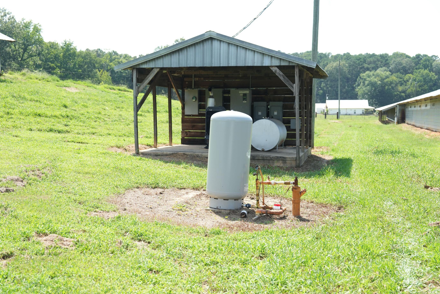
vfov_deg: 28.6
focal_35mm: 47
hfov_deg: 41.9
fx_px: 574
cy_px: 157
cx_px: 213
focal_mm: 43
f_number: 3.5
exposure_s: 1/1600
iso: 400
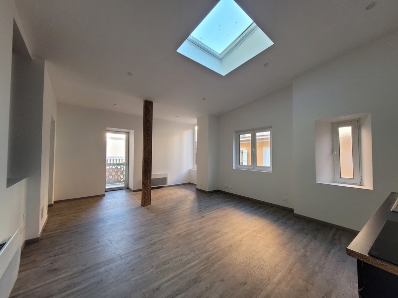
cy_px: 149
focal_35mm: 13
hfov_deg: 106.2
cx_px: 199
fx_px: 149
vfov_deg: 89.9
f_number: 2.2
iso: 160
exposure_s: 1/50
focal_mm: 1.74
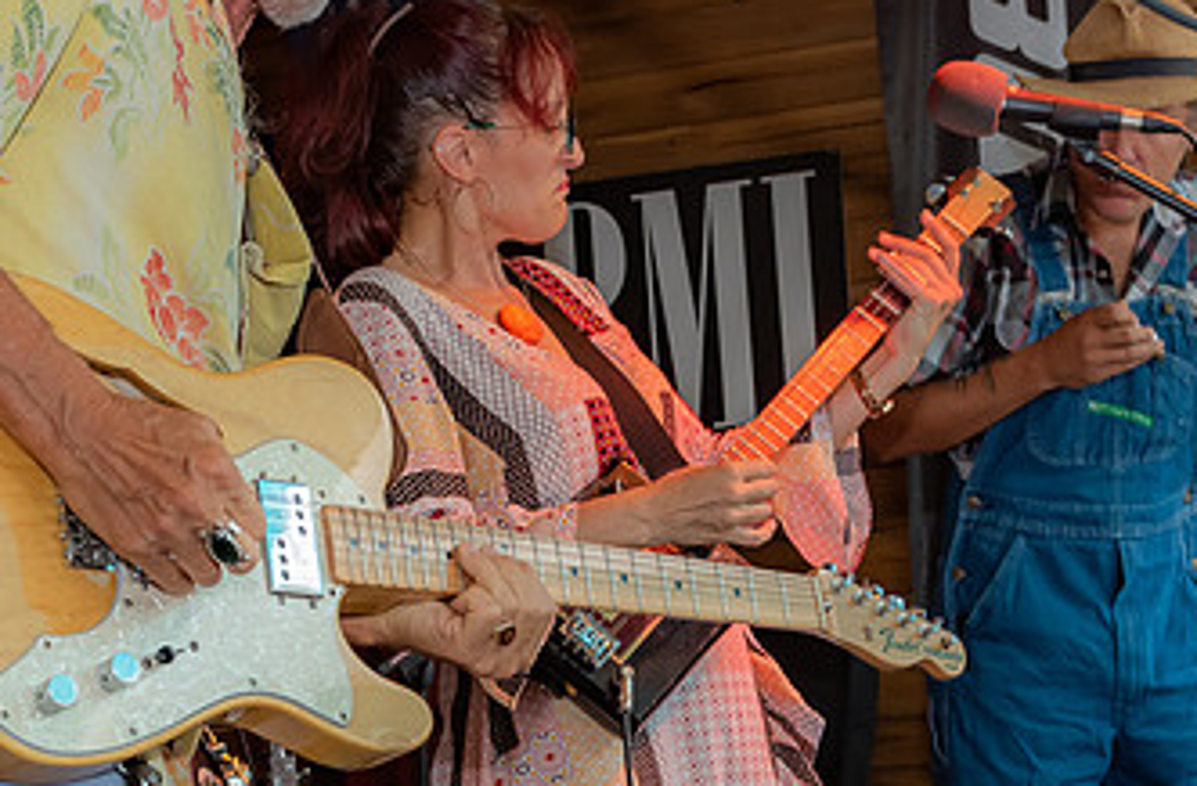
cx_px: 386
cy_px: 751
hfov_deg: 22.4
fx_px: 3012
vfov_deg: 14.7
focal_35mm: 91
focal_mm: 32
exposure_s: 1/160
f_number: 5.6
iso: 800
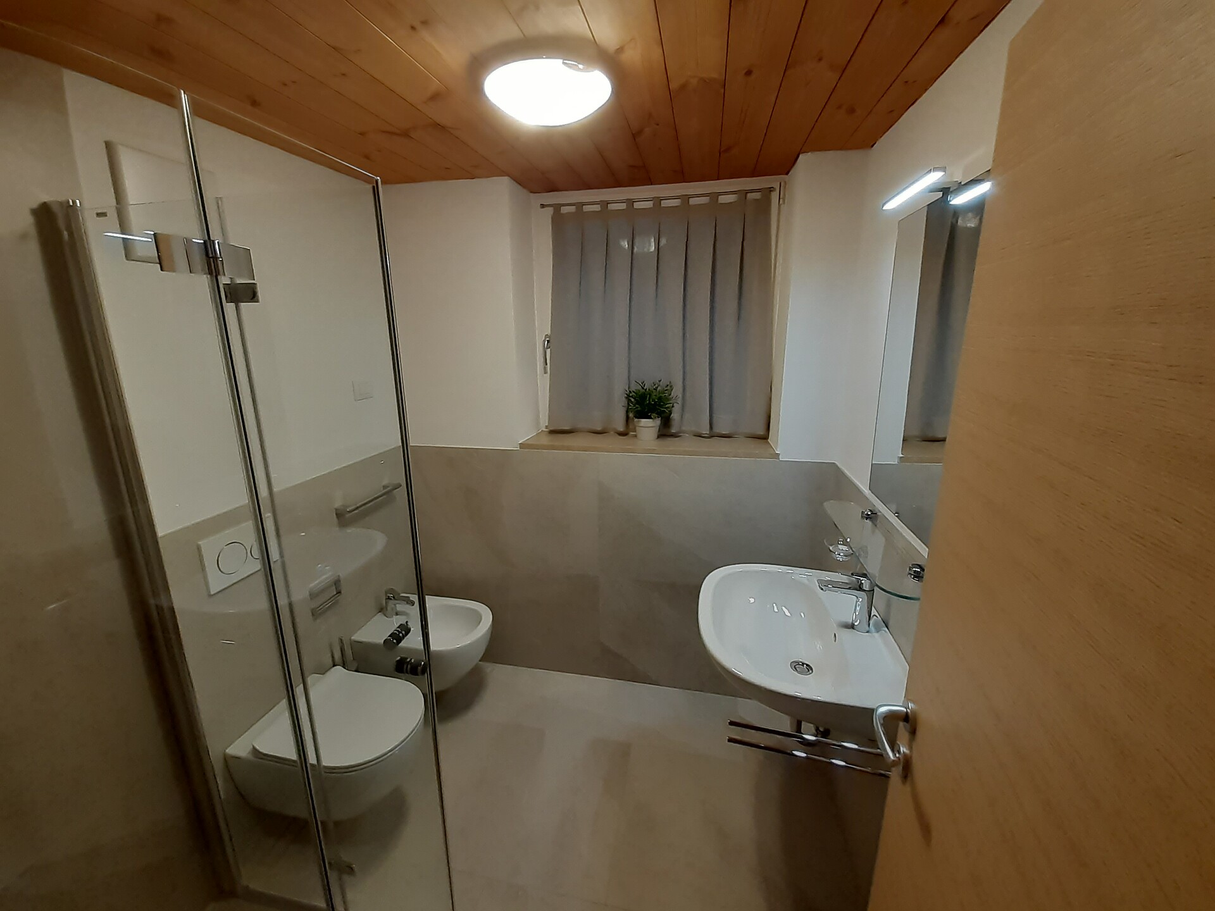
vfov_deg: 89.9
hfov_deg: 106.2
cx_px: 608
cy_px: 456
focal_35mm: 13
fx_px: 456
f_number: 2.2
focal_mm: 1.13
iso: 100
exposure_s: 1/50
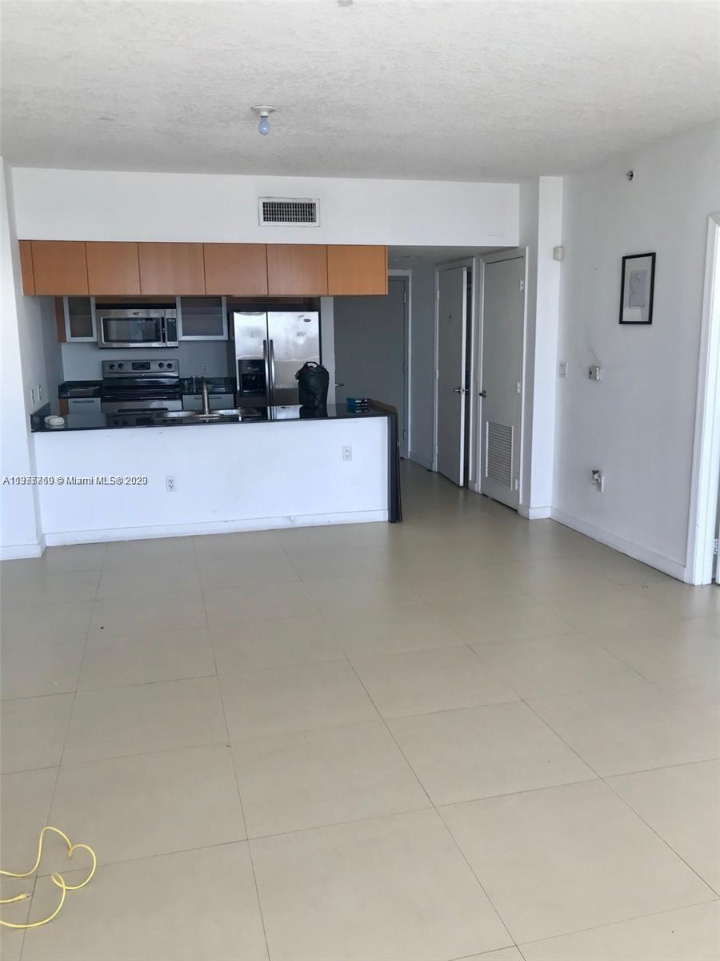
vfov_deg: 63.4
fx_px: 777
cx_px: 360
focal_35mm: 28
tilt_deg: -7.8
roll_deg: +0.6
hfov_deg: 49.7
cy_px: 480
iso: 20
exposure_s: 1/123
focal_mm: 3.99
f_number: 1.8
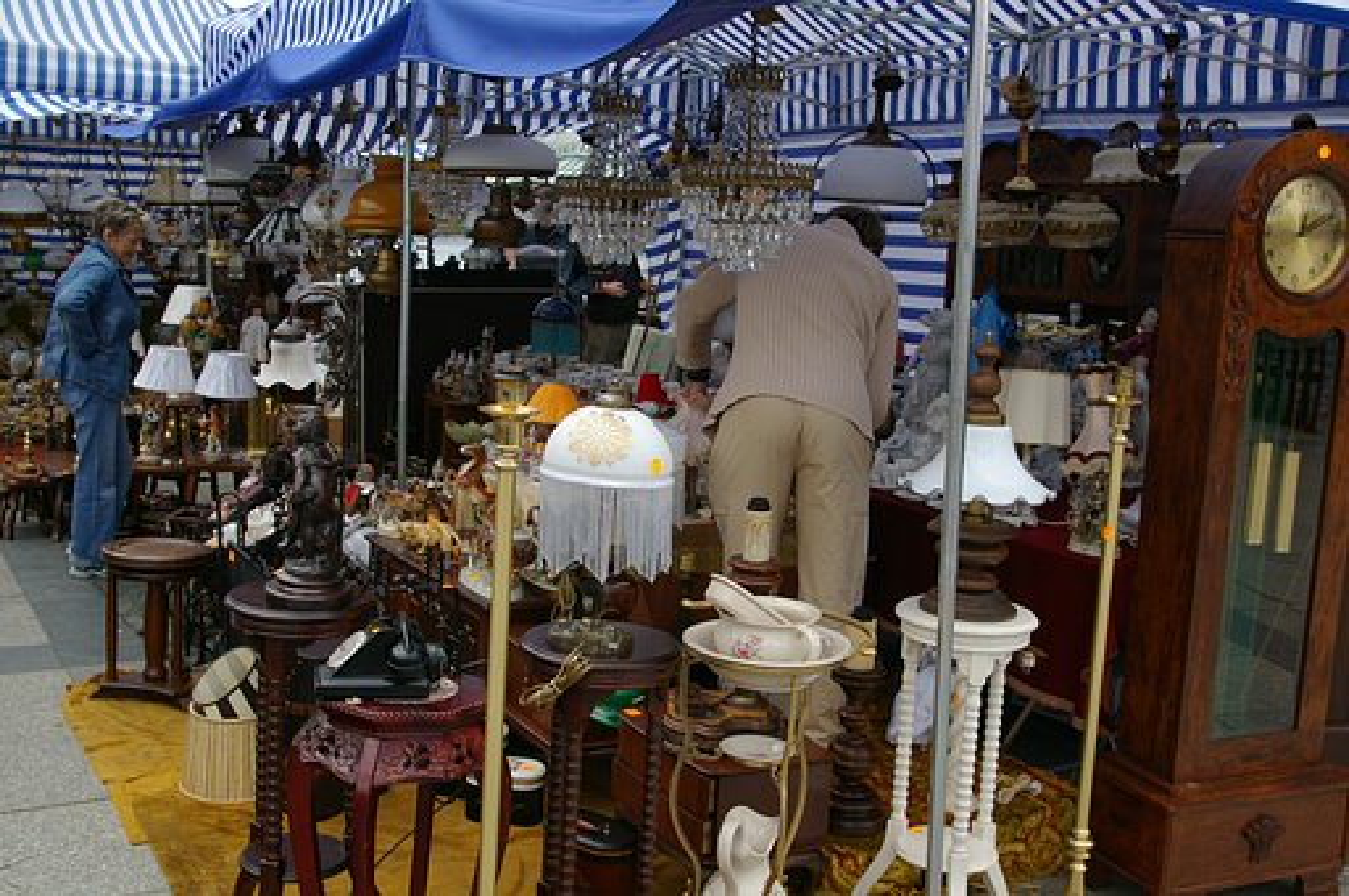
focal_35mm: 39
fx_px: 1460
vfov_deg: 34.1
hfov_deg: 49.6
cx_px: 674
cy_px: 448
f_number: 6.7
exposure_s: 1/90
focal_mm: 26
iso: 200
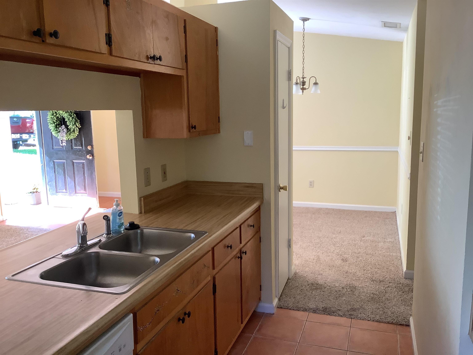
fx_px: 424
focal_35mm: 31
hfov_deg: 58.4
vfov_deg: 45.4
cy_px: 178
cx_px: 236
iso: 100
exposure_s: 1/60
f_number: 2.4
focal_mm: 3.3
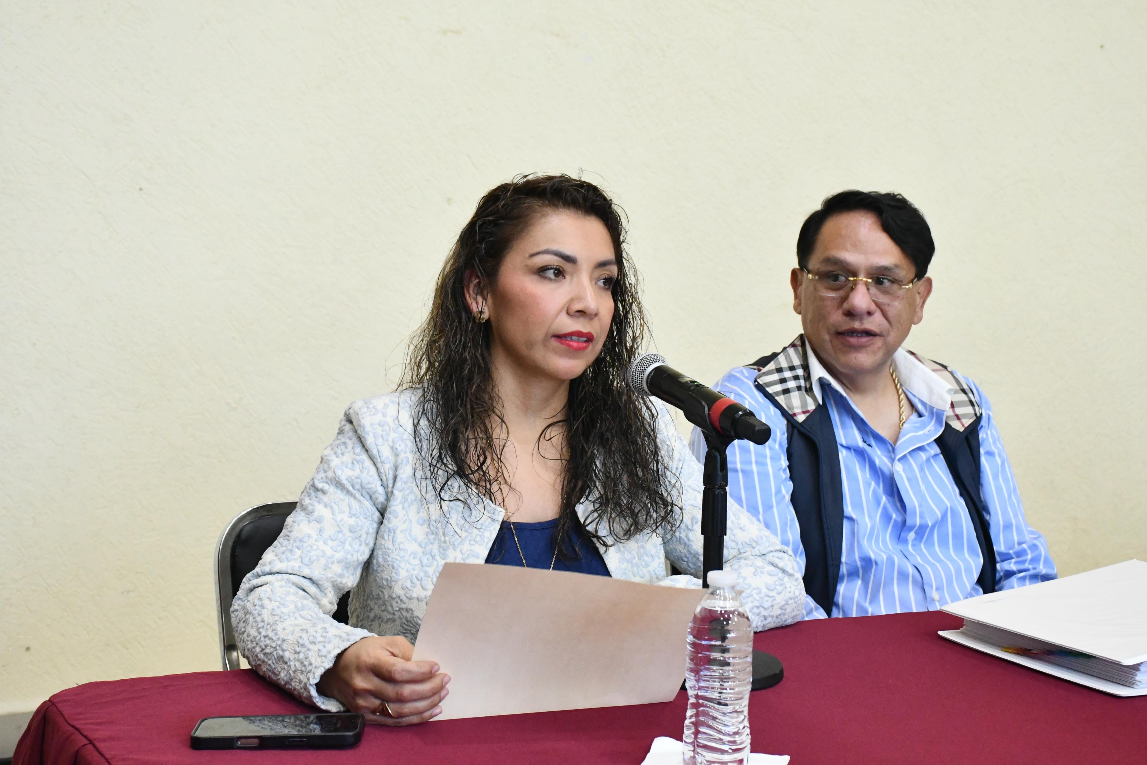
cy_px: 382
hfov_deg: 33.4
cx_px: 574
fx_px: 1912
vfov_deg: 22.6
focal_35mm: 60
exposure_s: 1/60
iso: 4000
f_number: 7.1
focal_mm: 40
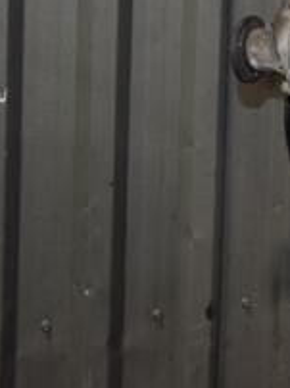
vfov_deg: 18.6
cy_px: 8
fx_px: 1153
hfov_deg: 13.2
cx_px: 480
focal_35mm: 103
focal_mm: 24
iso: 800
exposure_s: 1/60
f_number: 5
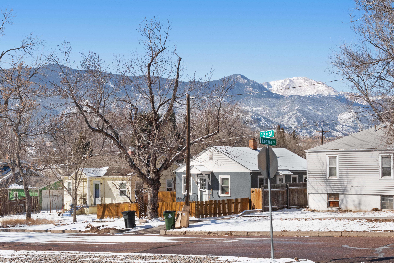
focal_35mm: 57
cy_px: 132
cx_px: 197
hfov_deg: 35.1
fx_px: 624
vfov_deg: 23.8
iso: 400
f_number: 22
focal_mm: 38
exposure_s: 1/160
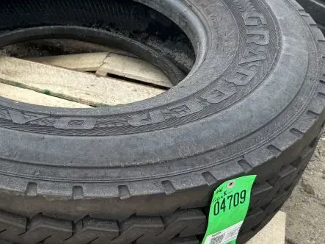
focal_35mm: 52
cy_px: 121
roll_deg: -2.2
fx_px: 488
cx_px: 40
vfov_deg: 28.0
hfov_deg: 35.0
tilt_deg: -38.7
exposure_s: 1/390
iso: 80
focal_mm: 6.86
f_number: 1.78
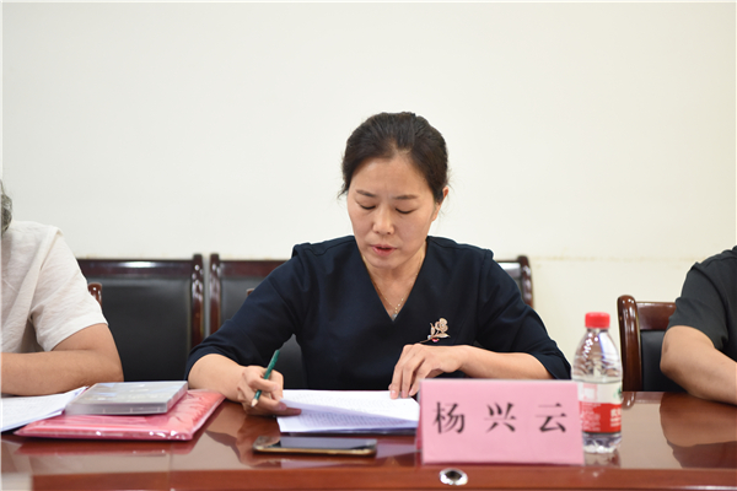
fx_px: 1433
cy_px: 246
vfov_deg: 19.5
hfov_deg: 28.8
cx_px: 368
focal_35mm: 70
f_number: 3.2
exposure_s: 1/50
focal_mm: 70
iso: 2000
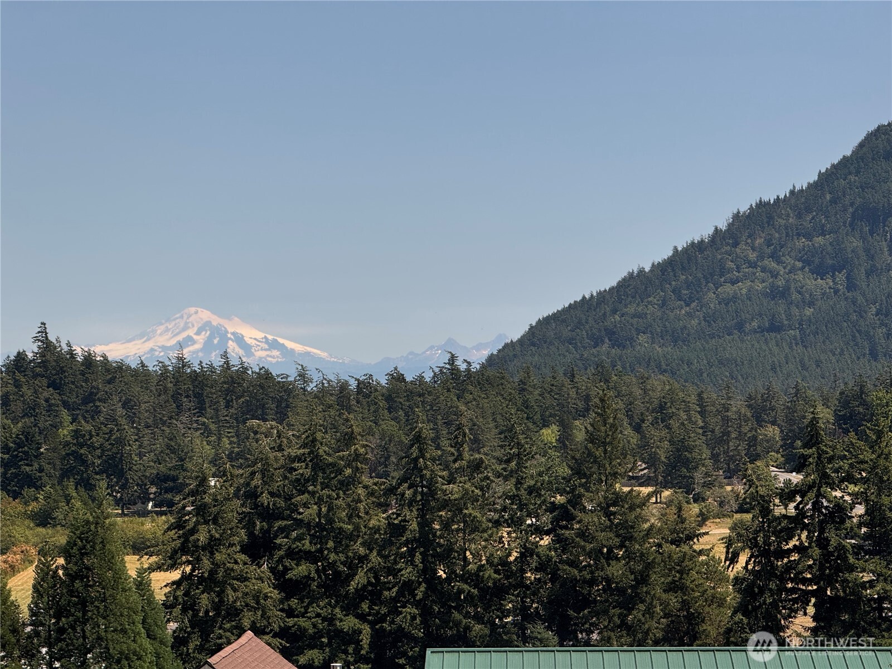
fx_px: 3092
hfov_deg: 16.4
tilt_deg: +0.8
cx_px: 446
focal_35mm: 120
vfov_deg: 12.3
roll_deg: +0.1
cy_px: 334
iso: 50
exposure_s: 1/1916
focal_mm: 15.66
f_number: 2.8
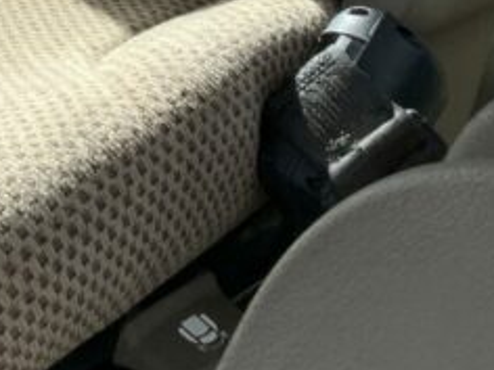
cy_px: -226
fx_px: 1798
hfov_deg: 15.4
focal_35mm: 126
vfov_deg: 11.2
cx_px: 36
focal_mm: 3
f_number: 1.8
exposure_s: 1/739
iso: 16
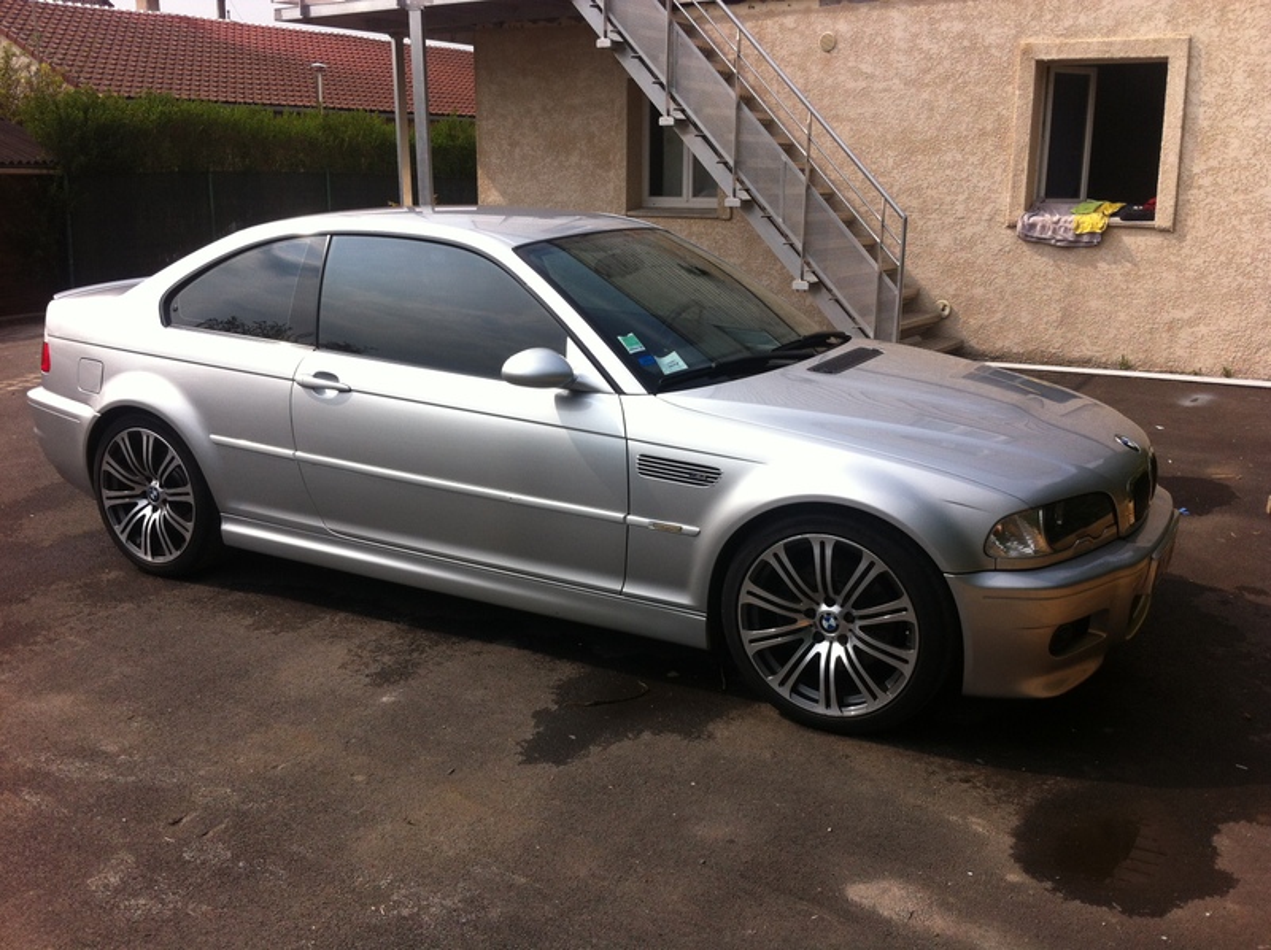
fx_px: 1284
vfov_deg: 40.6
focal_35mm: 35
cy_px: 475
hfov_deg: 52.7
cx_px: 636
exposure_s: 1/1207
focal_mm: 3.85
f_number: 2.8
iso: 80
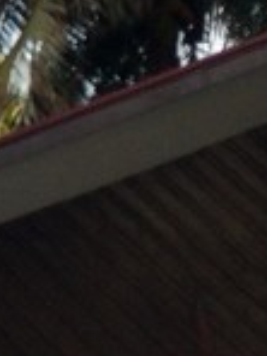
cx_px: -630
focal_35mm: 207
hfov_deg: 6.4
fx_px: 2129
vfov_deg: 9.6
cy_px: 171
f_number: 2.2
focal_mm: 4.12
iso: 32
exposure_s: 1/357
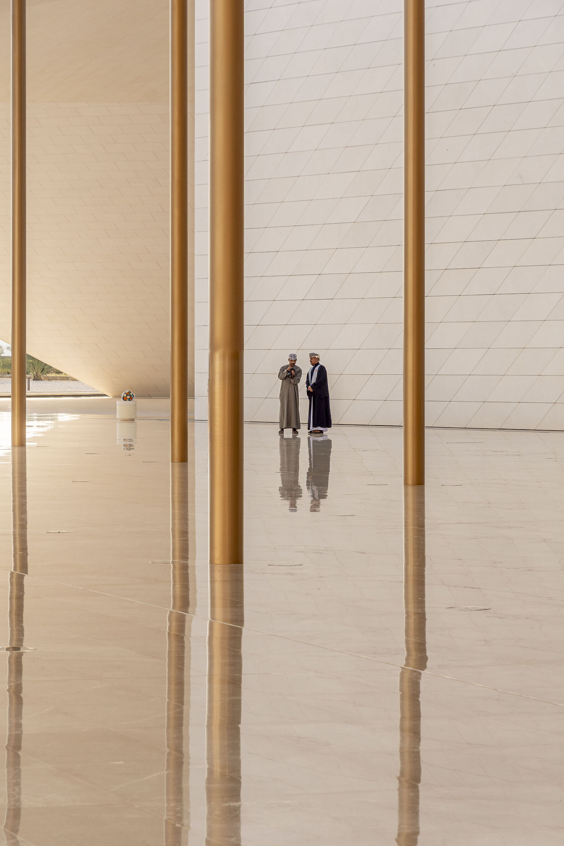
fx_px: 2843
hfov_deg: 11.3
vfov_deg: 16.9
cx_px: 283
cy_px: 423
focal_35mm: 121
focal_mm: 80
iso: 100
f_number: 7.1
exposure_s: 1/160
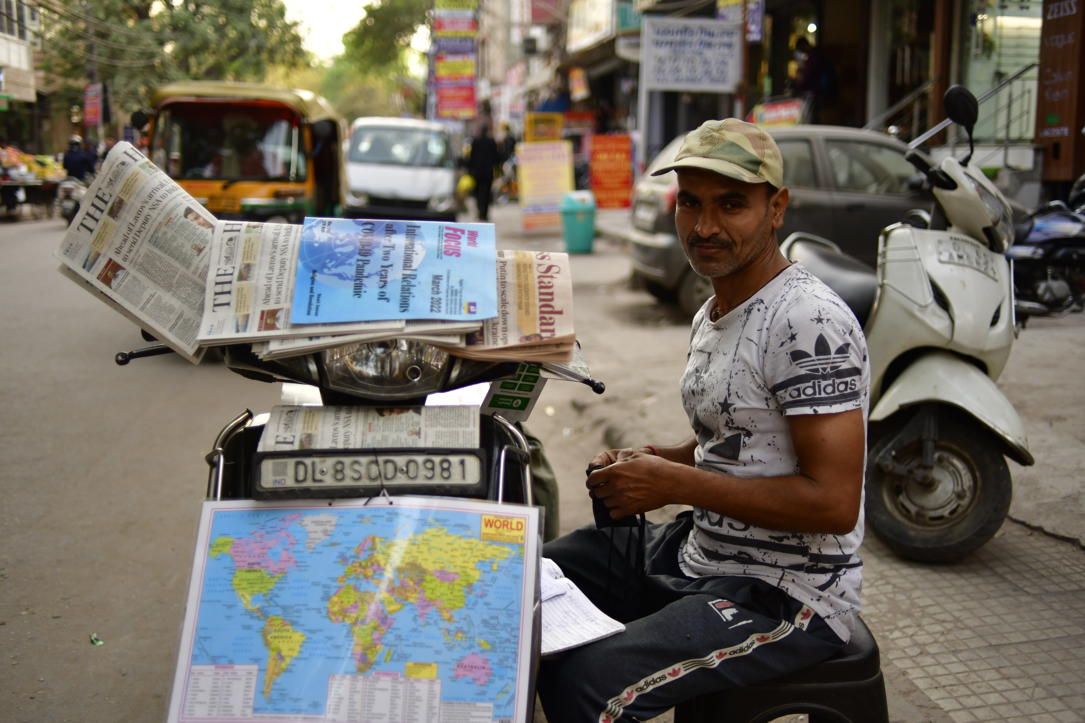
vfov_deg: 37.9
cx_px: 542
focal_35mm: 35
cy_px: 362
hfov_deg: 54.4
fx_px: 1055
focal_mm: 35
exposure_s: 1/1000
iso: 400
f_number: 2
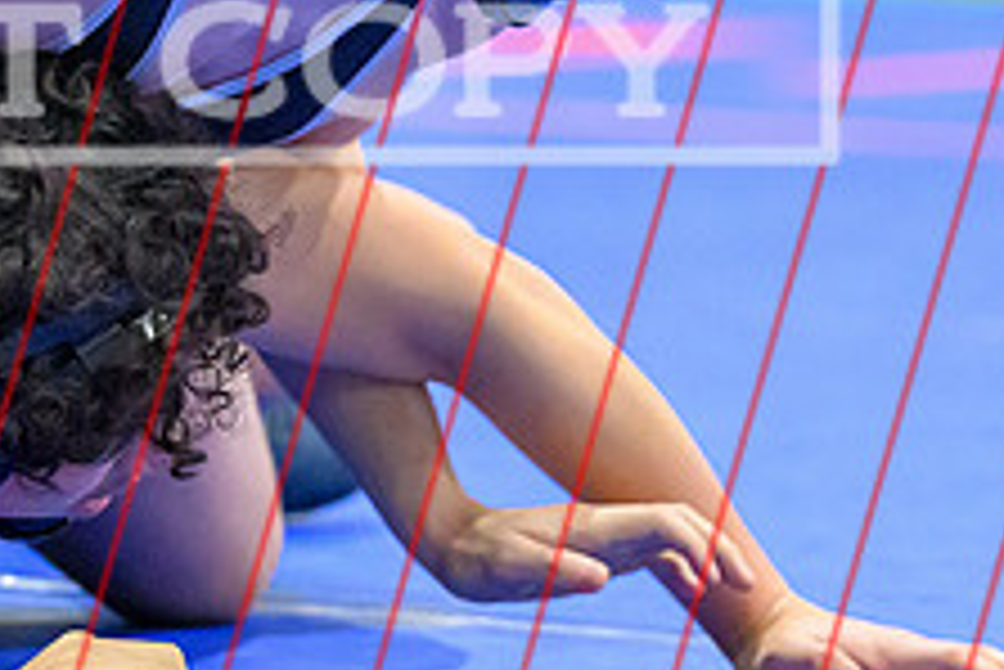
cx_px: 278
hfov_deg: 5.2
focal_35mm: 399
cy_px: 176
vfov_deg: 3.5
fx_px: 11134
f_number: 2.8
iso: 7200
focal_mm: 125
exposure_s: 1/640
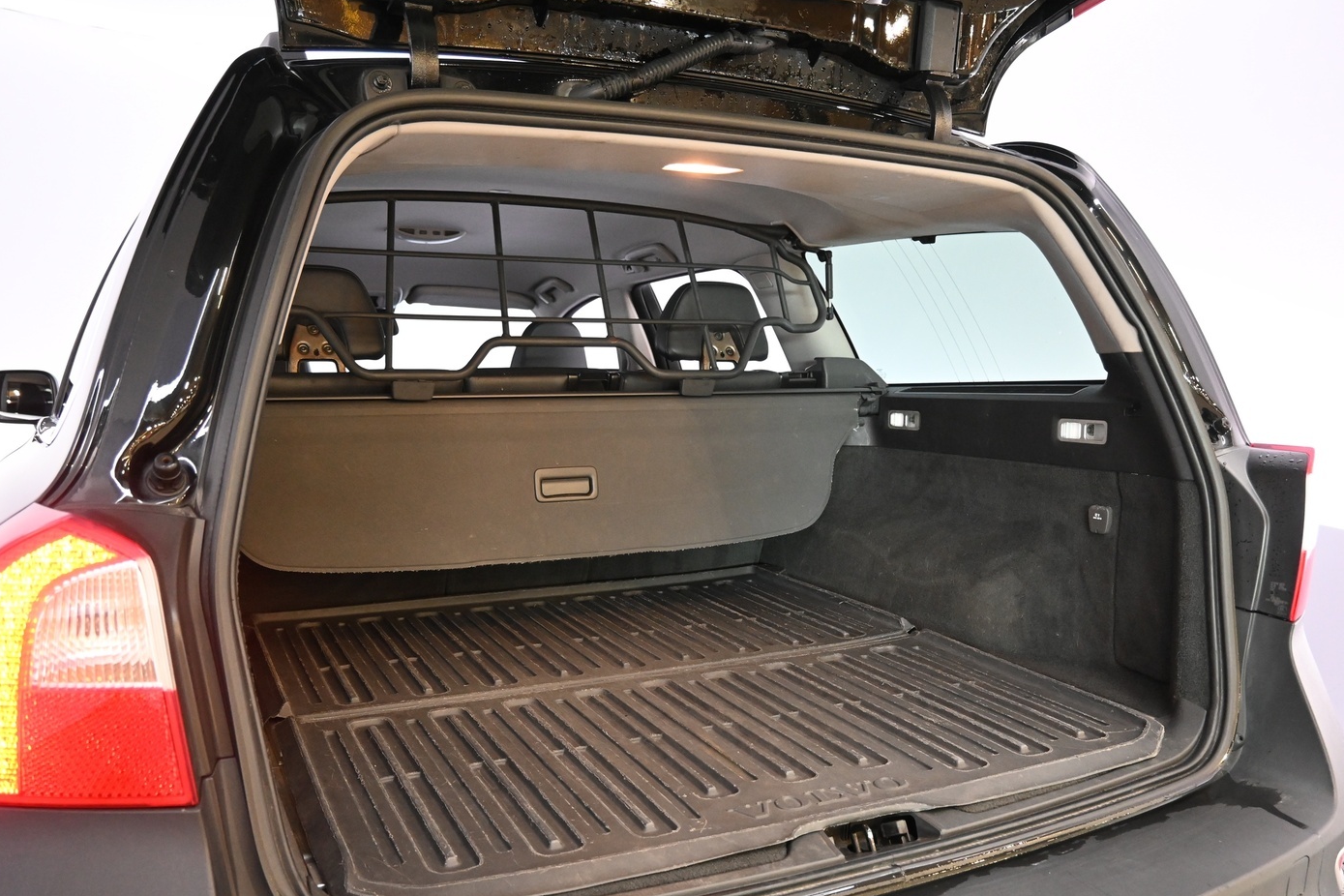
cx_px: 657
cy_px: 522
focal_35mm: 28
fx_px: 1045
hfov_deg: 65.5
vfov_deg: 46.2
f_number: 3.5
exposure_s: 1/25
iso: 2200
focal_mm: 16
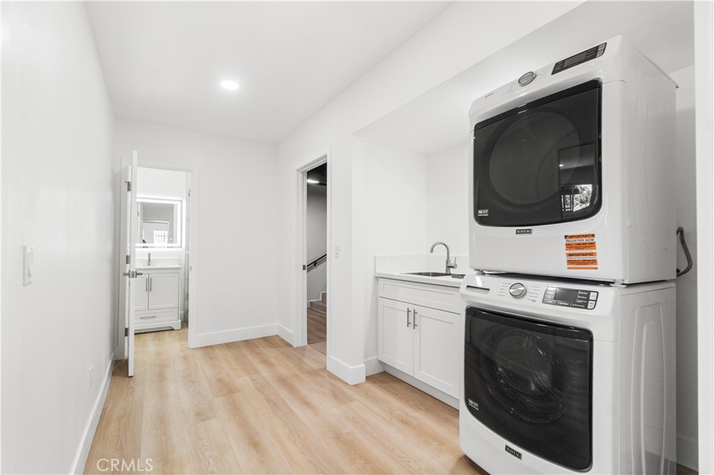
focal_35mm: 15
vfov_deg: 77.3
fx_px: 297
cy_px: 238
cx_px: 357
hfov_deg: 100.4
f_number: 7.1
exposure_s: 1/15
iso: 320
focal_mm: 10
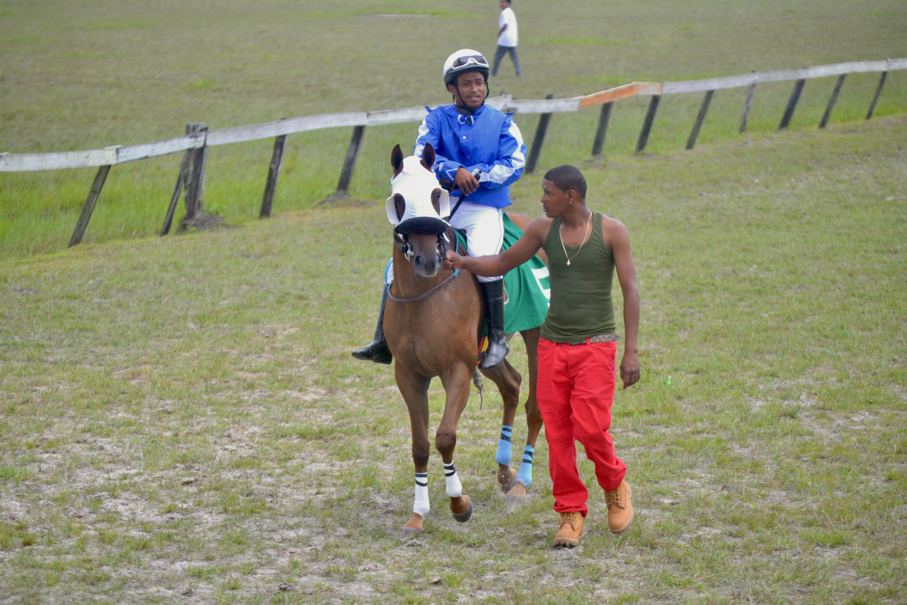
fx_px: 3854
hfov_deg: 13.4
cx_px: 454
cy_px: 302
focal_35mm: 153
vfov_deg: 9.0
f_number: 5.6
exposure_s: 1/500
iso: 320
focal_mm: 102
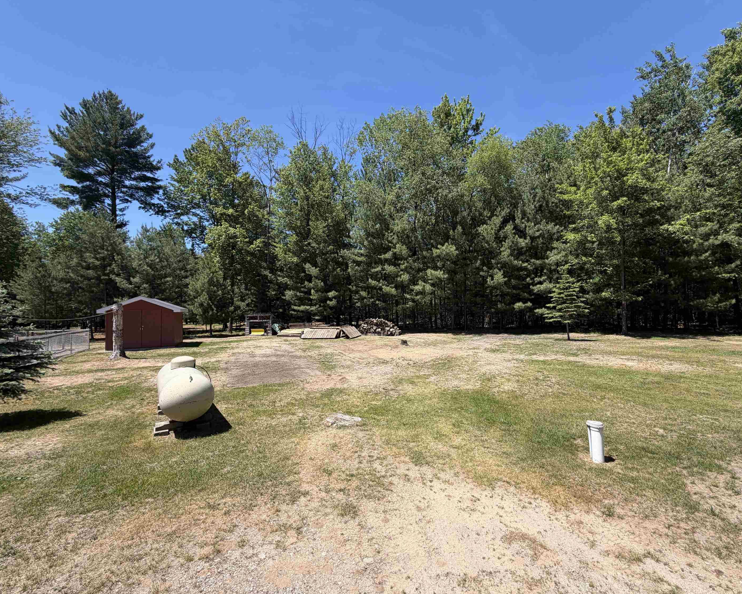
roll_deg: +1.3
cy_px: 302
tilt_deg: +0.5
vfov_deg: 84.0
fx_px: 329
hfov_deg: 96.6
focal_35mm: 15
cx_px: 401
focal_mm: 2.22
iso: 25
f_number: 2.2
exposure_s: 1/770
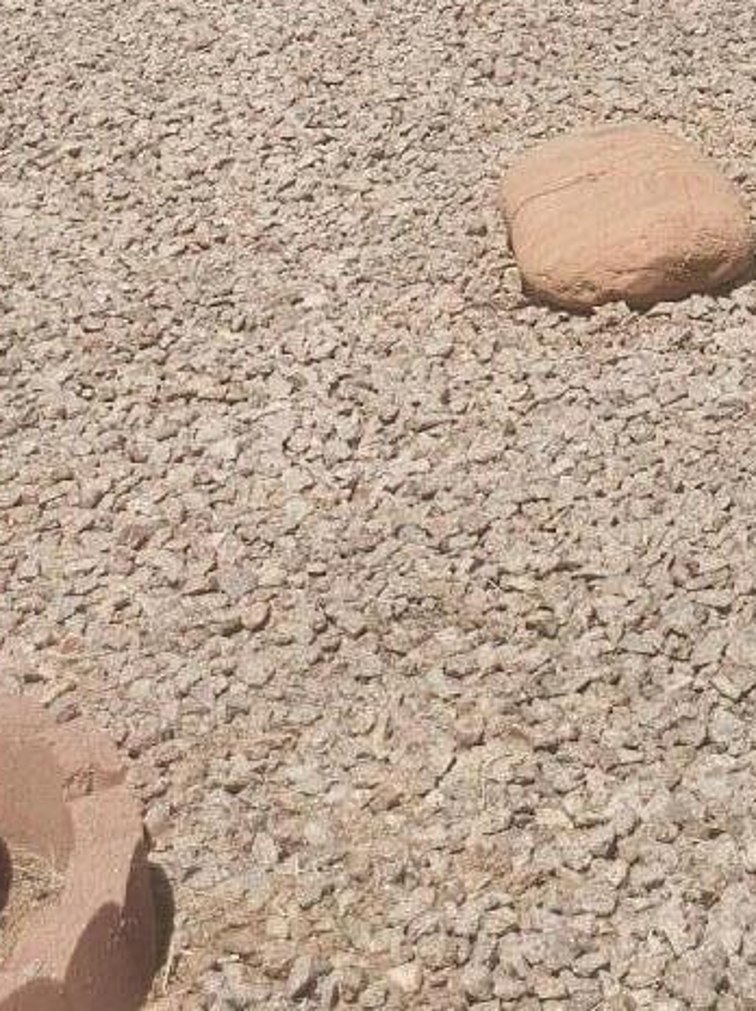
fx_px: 2887
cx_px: 1251
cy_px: -363
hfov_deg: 13.7
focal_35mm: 99
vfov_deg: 18.3
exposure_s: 1/1358
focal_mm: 6.3
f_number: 1.7
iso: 10
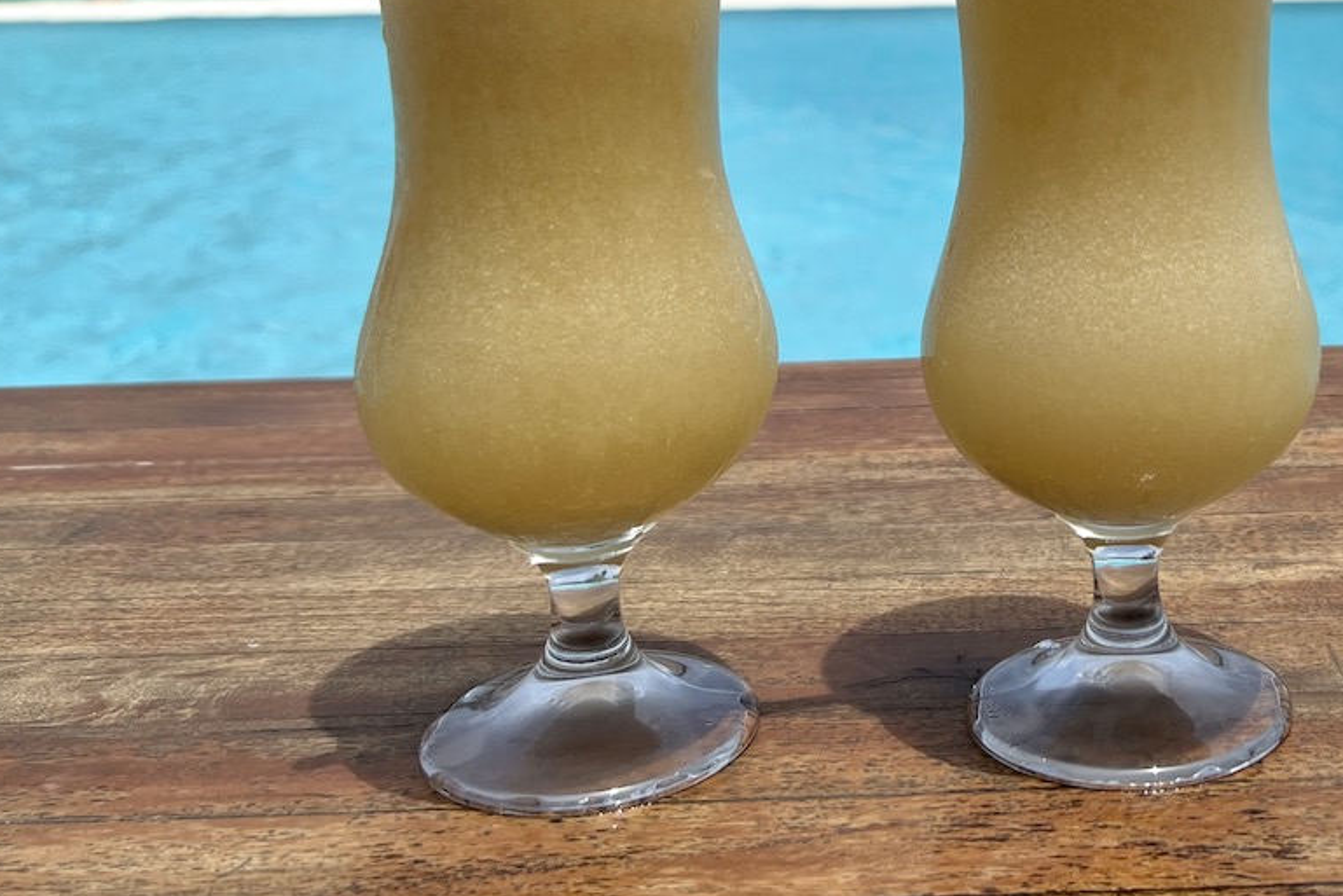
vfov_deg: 28.5
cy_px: 61
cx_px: 1065
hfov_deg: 41.8
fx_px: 1679
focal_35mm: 45
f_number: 1.5
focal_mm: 5.7
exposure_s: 1/9434
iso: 50
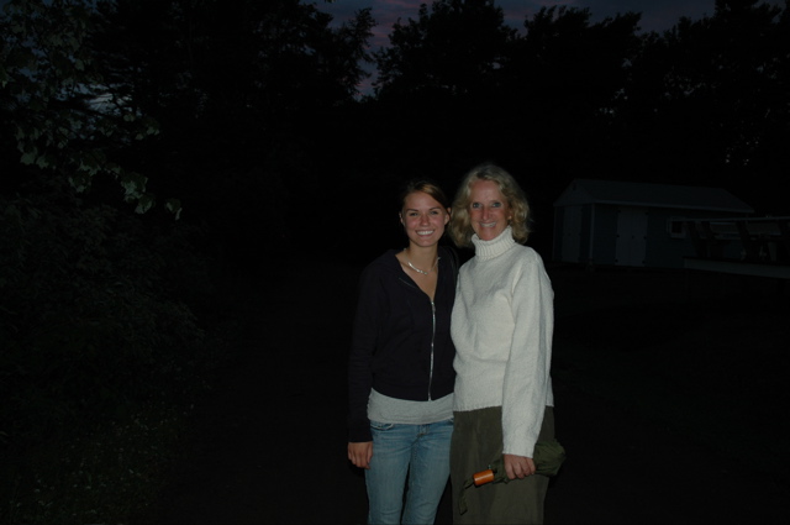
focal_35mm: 33
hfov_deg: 57.3
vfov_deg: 39.9
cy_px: 262
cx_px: 395
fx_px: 723
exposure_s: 1/60
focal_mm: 22
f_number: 3.8
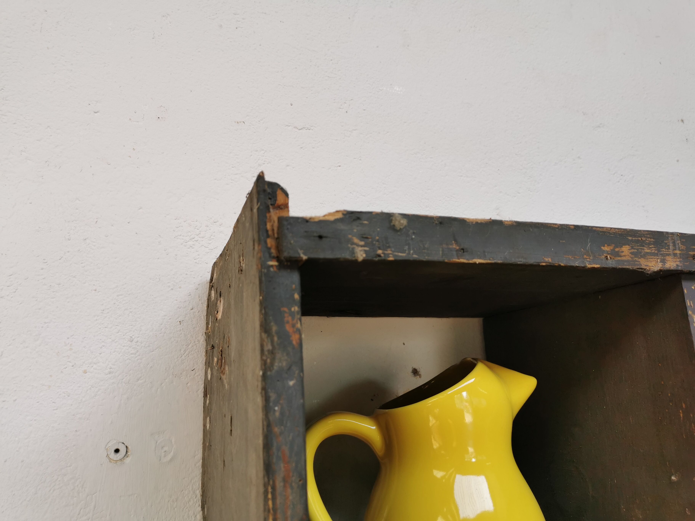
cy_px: 260
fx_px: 542
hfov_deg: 65.3
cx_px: 348
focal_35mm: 27
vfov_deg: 51.4
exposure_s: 1/102
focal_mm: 5.58
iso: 50
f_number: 1.8
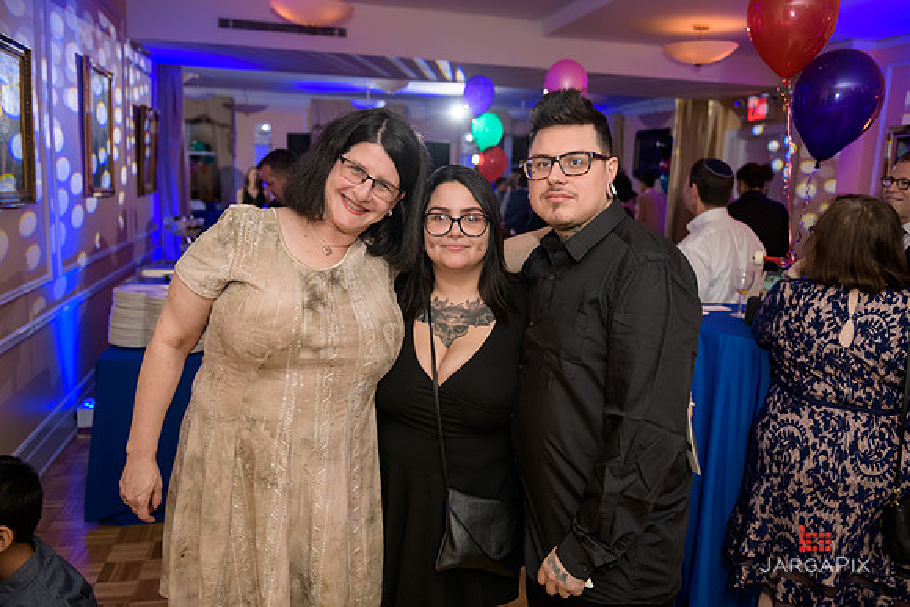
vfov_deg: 45.0
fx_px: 733
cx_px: 455
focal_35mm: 29
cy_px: 304
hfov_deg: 63.6
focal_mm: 29
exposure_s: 1/125
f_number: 3.2
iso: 800
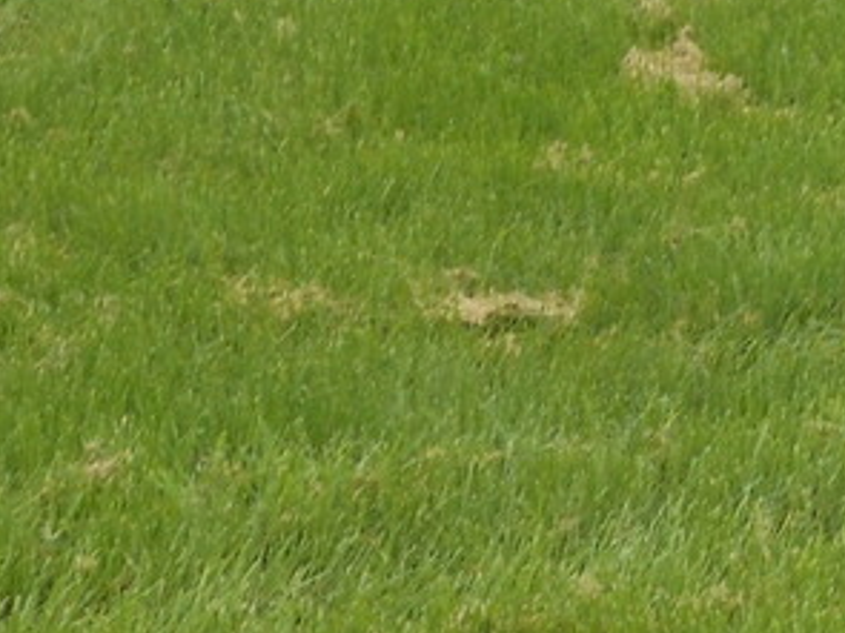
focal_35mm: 244
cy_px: -696
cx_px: 957
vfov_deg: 5.9
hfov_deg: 8.1
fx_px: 5954
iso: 80
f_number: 4
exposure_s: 1/100
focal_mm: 8.9
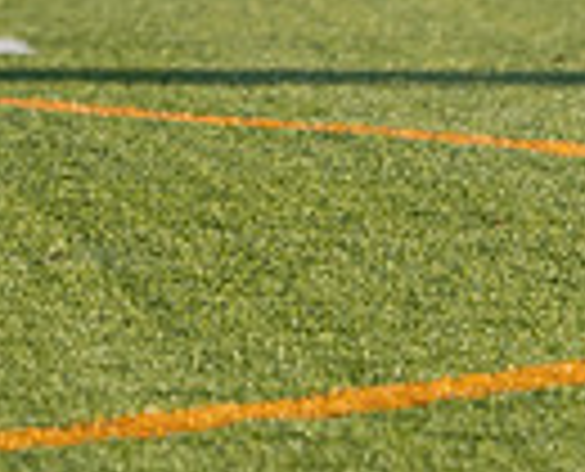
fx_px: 25530
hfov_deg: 1.3
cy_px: -455
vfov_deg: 1.1
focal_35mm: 1469
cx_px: -299
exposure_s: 1/1250
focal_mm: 274
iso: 320
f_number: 5.6
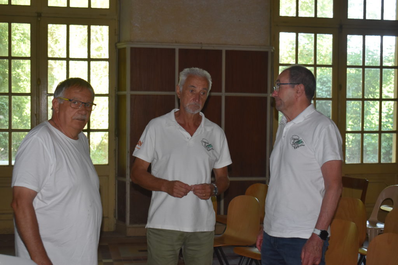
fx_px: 630
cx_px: 199
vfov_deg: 23.8
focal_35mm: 57
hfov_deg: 35.0
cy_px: 132
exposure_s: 1/100
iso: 800
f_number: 4.8
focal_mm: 38
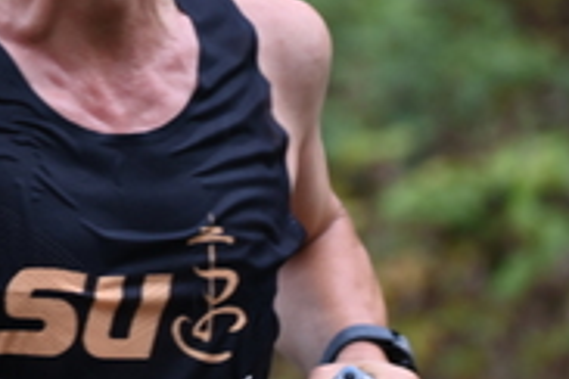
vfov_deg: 2.3
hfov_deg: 3.4
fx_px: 9483
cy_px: 92
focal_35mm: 600
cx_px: -196
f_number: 6.3
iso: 560
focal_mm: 200
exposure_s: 1/250
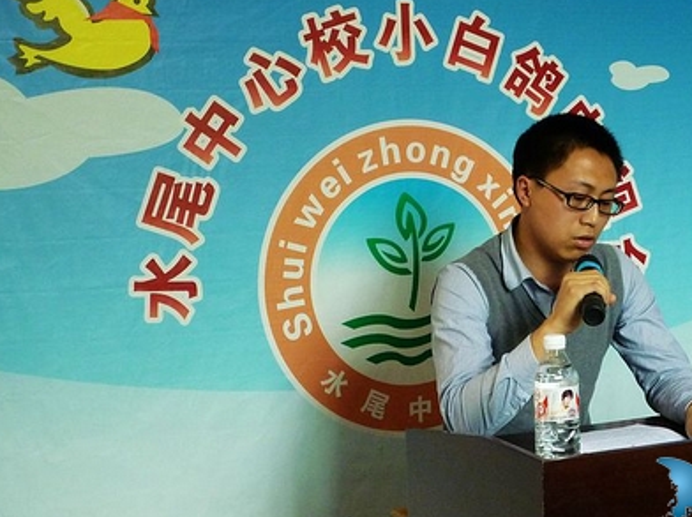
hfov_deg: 29.3
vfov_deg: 22.2
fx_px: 1318
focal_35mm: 66
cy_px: 192
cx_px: 450
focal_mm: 8.2
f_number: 4.7
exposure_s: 1/30
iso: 400
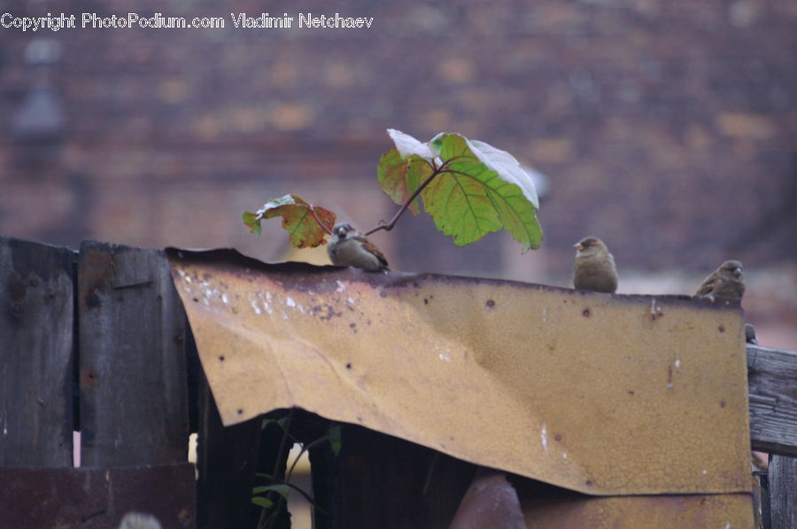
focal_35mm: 300
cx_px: 398
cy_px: 264
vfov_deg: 4.6
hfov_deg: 6.9
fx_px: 6631
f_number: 5
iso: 800
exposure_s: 1/250
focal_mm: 200
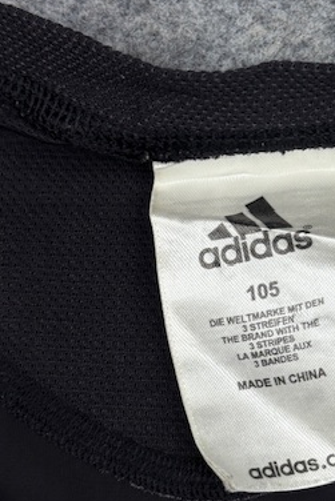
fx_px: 1185
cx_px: 278
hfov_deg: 16.0
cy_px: 264
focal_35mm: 85
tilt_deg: -53.8
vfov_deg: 23.9
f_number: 1.78
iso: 64
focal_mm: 6.76
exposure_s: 1/323
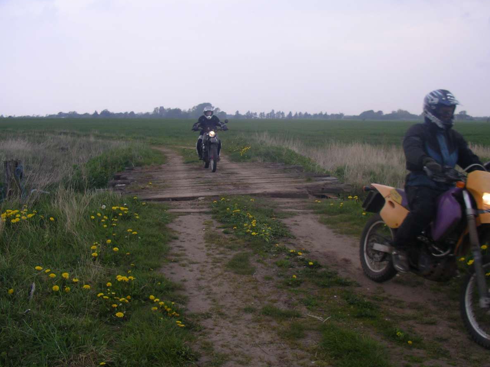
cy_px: 182
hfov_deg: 46.8
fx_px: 566
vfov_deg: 36.0
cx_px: 264
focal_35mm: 40
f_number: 2.8
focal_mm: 5.7
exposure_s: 1/250
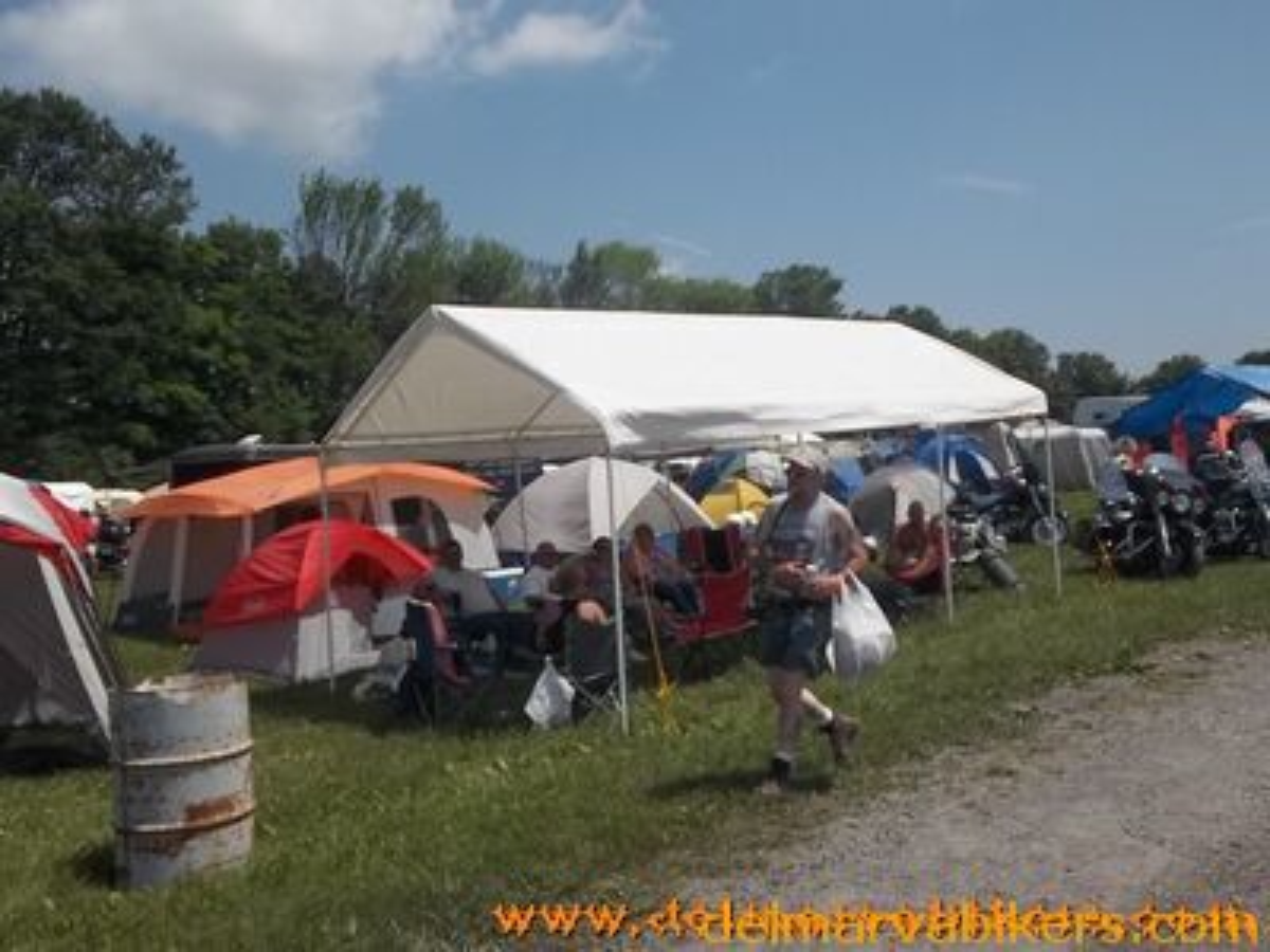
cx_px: 635
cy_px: 476
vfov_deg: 44.2
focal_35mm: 32
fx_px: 1174
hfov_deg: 56.8
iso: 80
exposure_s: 1/250
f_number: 9.4
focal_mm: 5.7
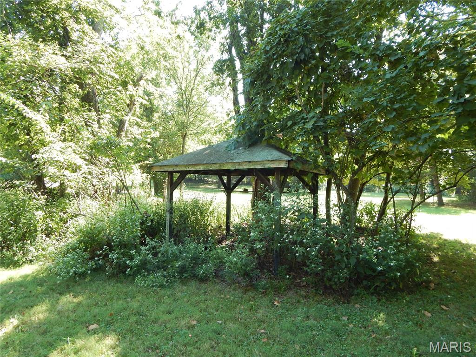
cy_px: 178
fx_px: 303
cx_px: 238
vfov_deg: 61.1
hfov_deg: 76.4
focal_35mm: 22
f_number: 3
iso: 125
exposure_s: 1/100
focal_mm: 4
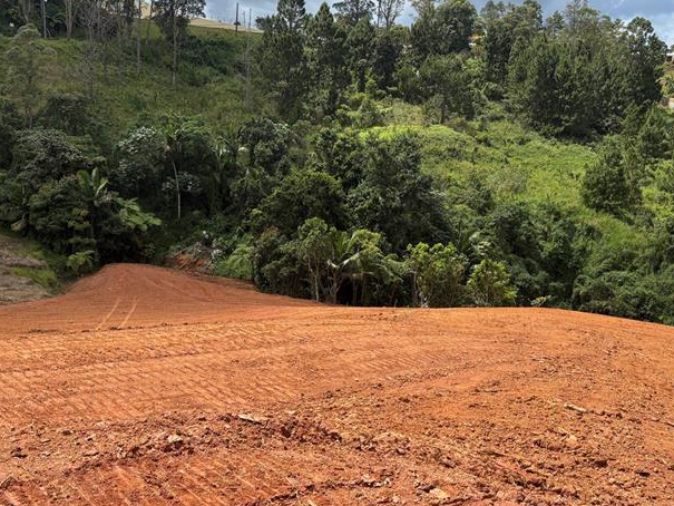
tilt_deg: -11.2
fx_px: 857
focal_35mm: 44
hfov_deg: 42.9
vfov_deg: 32.7
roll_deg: -1.9
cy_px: 313
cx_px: 369
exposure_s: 1/2778
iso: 50
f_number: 1.6
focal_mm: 5.96
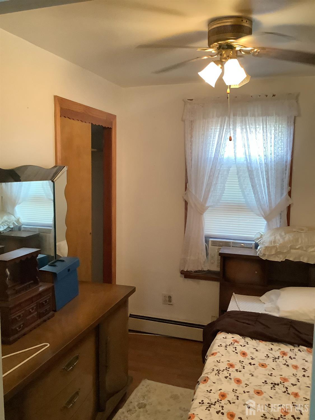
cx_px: 158
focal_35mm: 31
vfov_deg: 58.4
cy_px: 210
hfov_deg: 45.4
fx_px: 376
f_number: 2.4
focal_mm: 3.3
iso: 320
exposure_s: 1/60
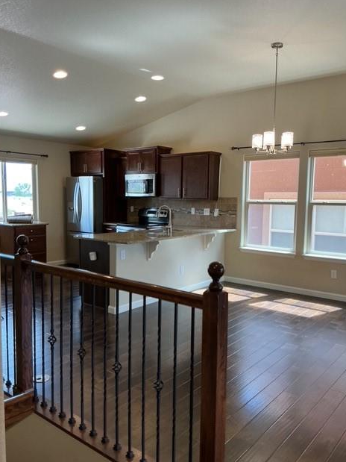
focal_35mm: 30
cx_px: 174
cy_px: 236
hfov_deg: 46.8
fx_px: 400
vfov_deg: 60.0
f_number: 1.8
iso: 50
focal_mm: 3
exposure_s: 1/120
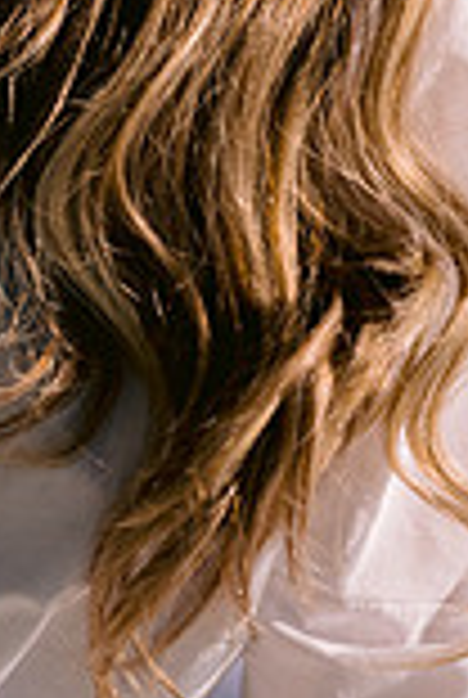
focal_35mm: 246
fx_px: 4775
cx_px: -184
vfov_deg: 8.3
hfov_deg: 5.6
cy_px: -140
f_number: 1.8
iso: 200
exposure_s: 1/4000
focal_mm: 85
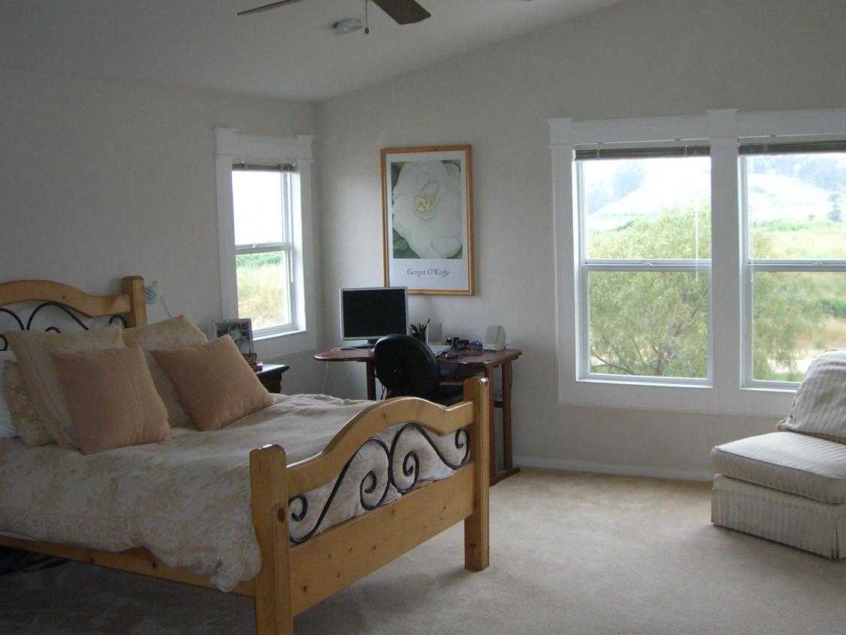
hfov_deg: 43.8
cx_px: 456
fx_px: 1051
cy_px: 308
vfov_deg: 33.6
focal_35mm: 43
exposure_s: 1/200
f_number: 2.7
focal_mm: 6.2
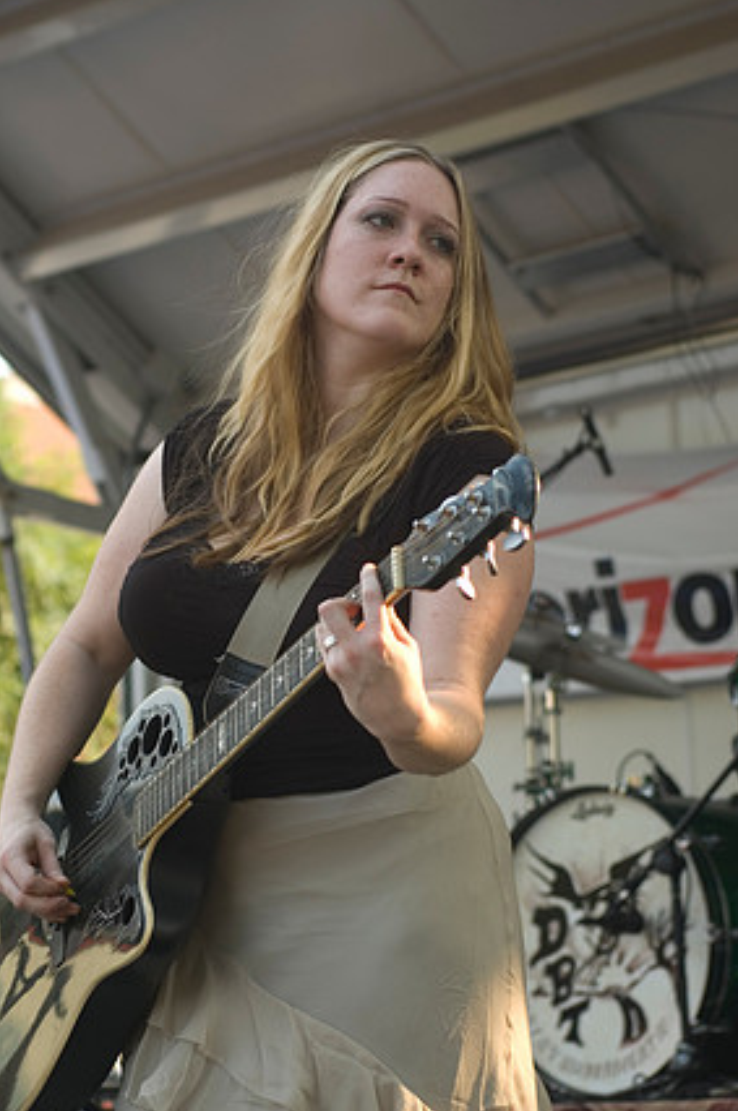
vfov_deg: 18.4
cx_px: 366
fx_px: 3421
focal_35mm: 111
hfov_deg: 12.3
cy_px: 571
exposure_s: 1/160
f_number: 4
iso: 200
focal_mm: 70
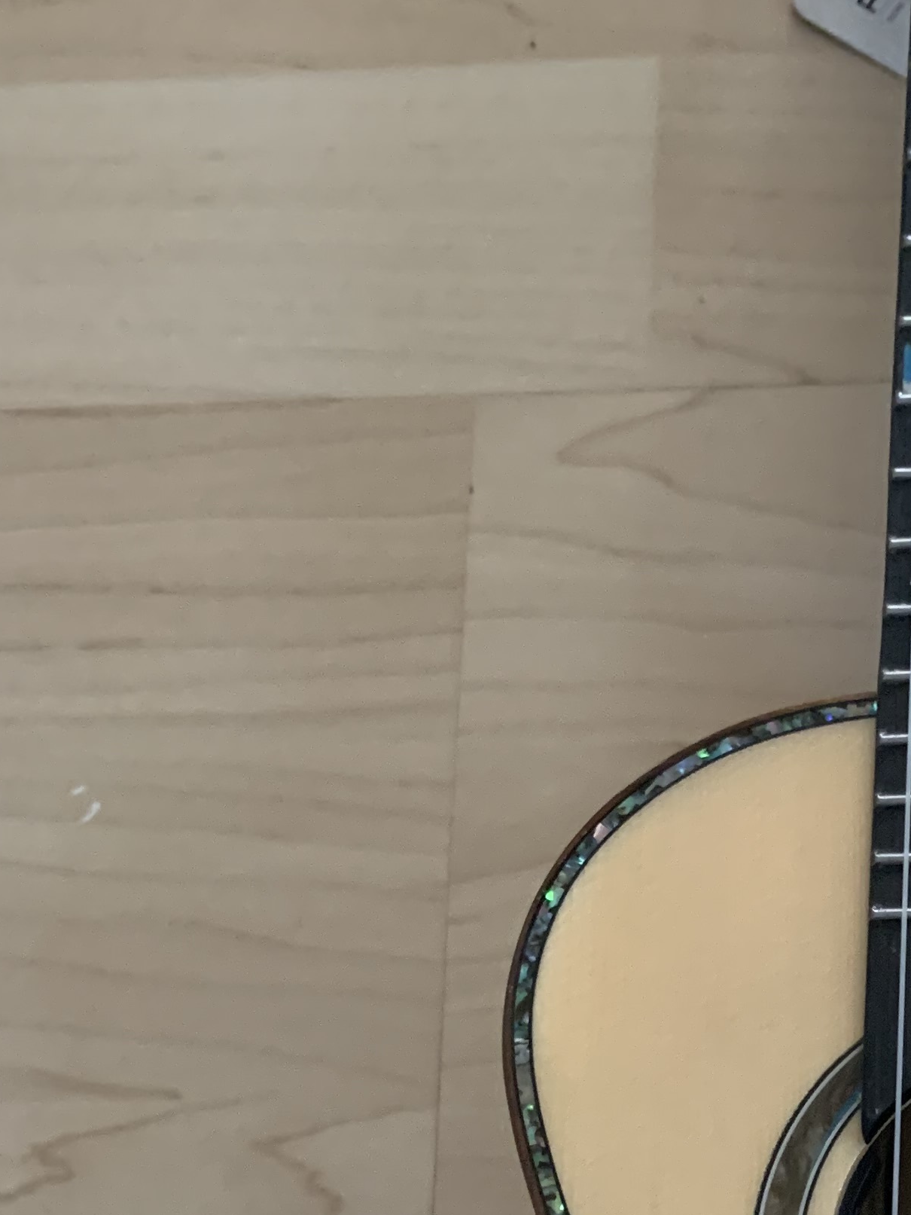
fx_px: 2281
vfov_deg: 26.2
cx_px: 1092
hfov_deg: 21.0
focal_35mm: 65
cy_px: 1502
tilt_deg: -79.3
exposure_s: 1/50
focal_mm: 4.25
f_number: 1.8
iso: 400
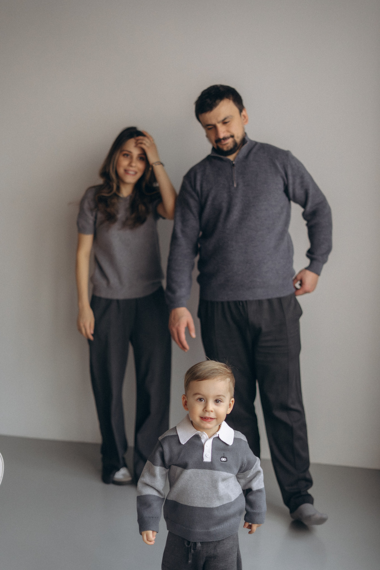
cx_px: 190
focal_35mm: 50
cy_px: 285
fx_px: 792
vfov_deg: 39.6
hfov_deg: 27.0
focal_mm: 50
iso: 2000
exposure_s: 1/800
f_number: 1.8
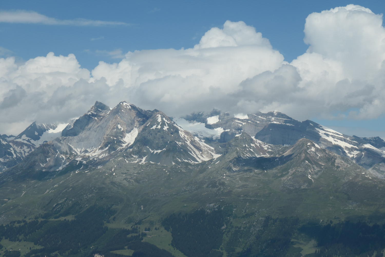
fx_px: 1048
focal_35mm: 98
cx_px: 192
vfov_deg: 14.0
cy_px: 128
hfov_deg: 20.8
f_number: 8
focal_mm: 35.8
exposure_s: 1/1300
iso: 200
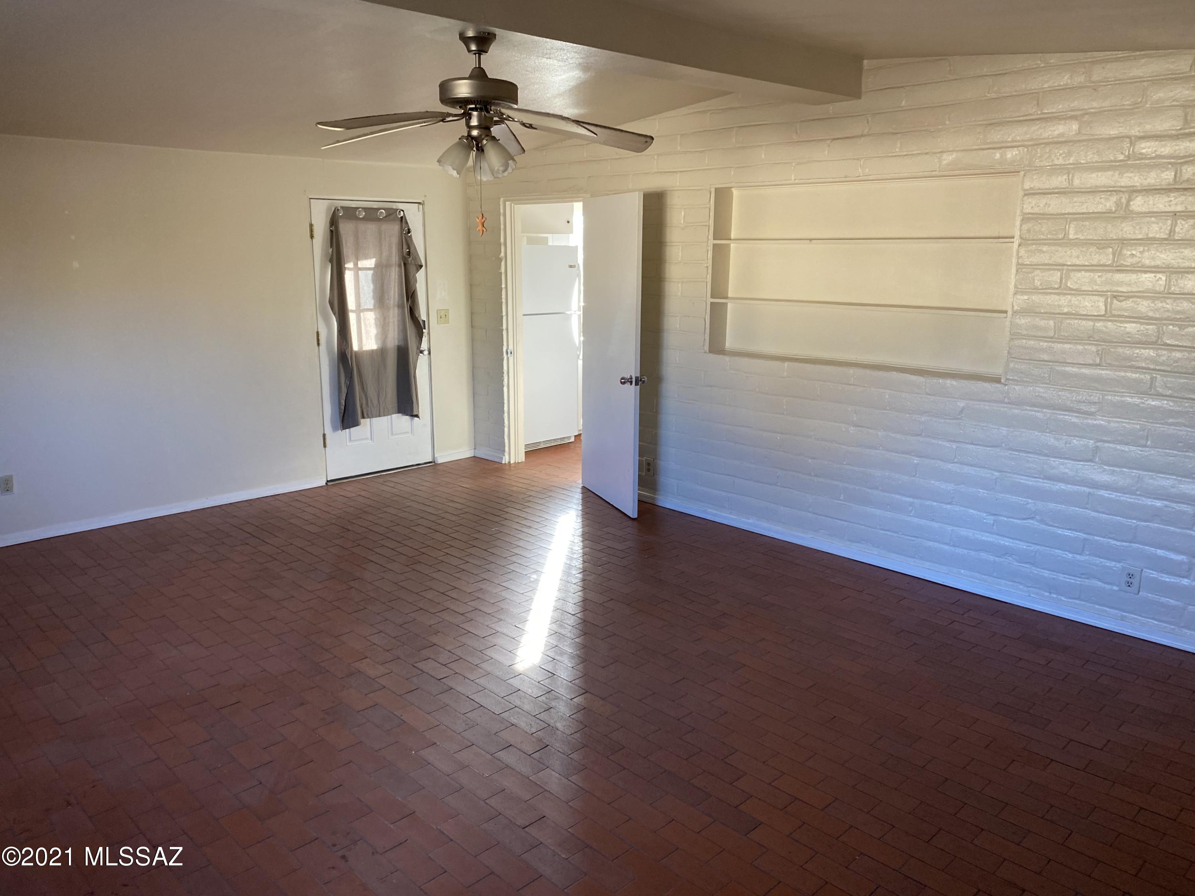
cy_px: 448
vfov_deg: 53.1
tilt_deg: -10.1
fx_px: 898
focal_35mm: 26
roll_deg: -0.5
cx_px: 598
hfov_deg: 67.3
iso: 125
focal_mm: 4.25
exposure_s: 1/105
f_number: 1.8
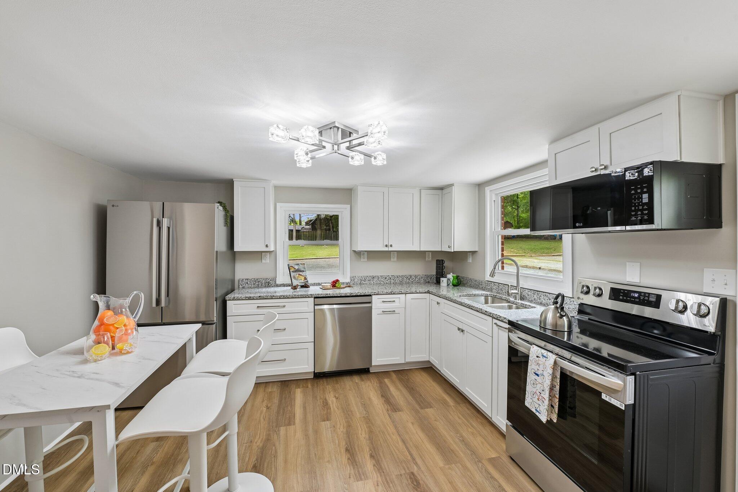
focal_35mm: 14
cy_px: 246
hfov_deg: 104.3
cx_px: 369
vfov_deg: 81.2
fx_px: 287
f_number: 9
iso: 200
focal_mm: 14
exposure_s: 1/8
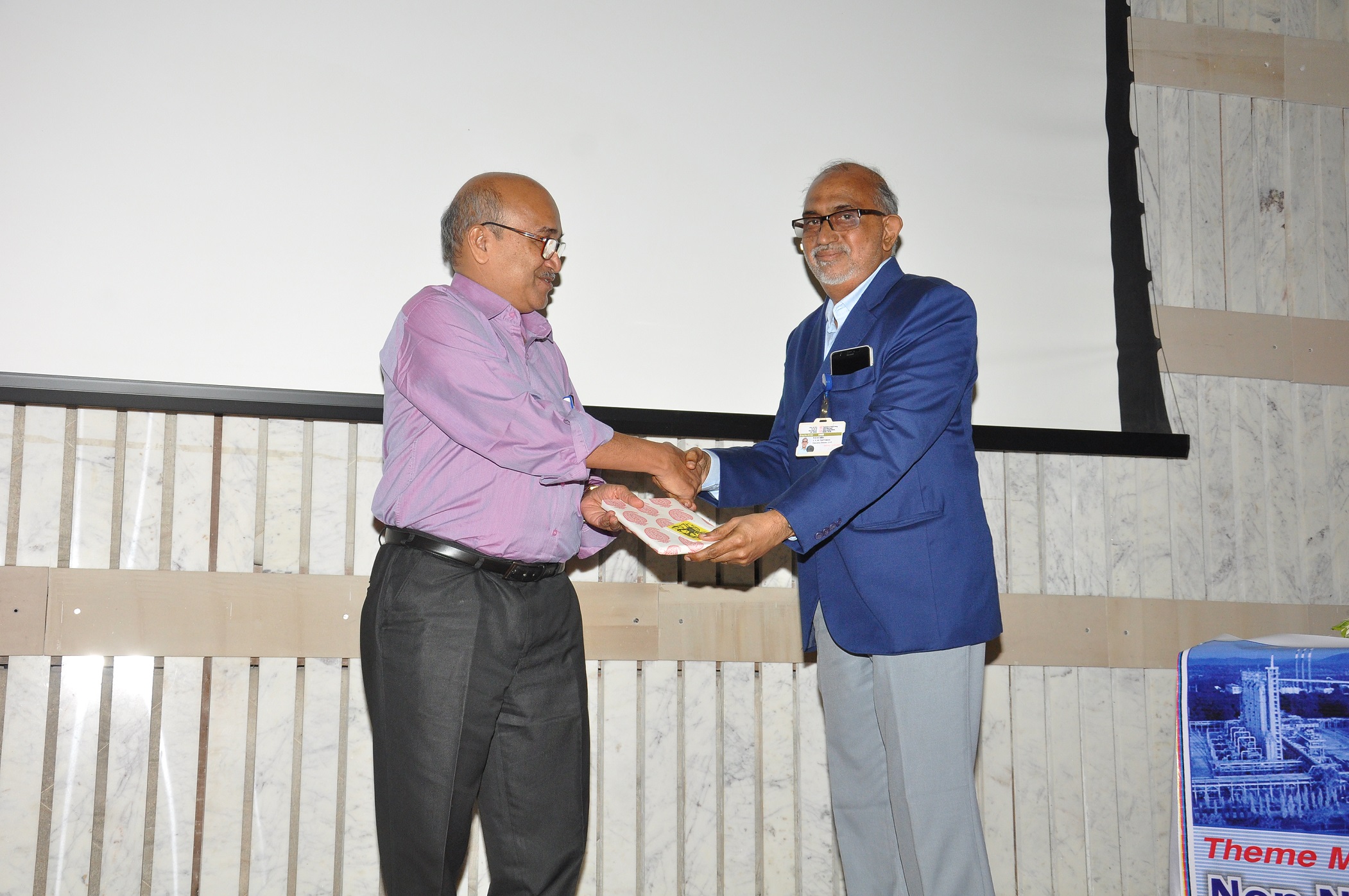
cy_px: 448
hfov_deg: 43.7
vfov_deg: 29.8
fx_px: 1684
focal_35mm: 45
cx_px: 674
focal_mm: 30
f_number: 7.1
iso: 1000
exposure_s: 1/125
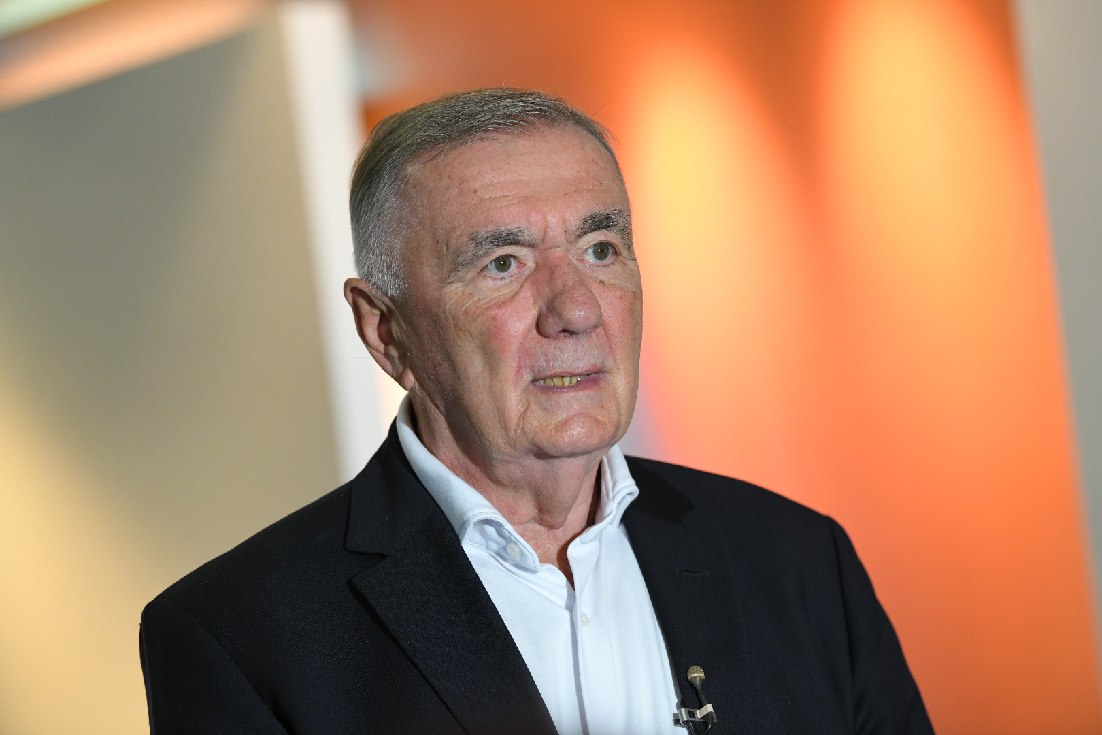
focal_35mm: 120
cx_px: 551
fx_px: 3673
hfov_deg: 17.1
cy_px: 368
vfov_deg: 11.4
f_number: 4
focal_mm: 120
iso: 3200
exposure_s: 1/160
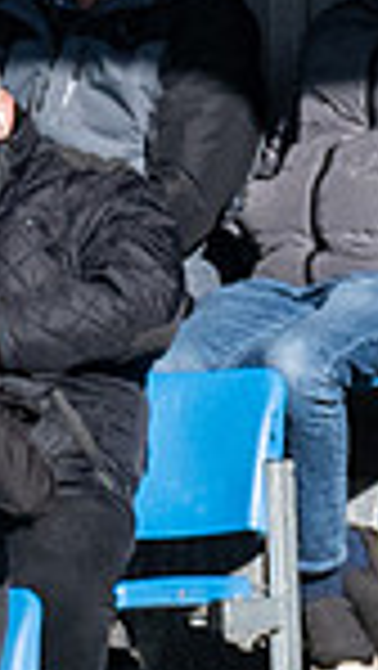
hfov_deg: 0.4
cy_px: 822
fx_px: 50929
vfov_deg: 0.8
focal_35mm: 2863
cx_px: 1850
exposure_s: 1/3200
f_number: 4.5
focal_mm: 200
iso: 400
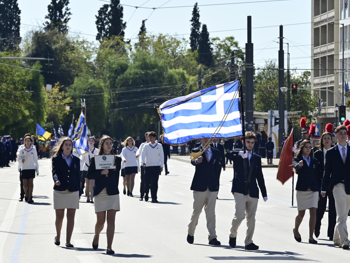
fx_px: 2387
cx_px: 188
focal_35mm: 236
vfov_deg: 6.3
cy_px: 131
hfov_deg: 8.4
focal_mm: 145
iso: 320
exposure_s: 1/800
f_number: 9
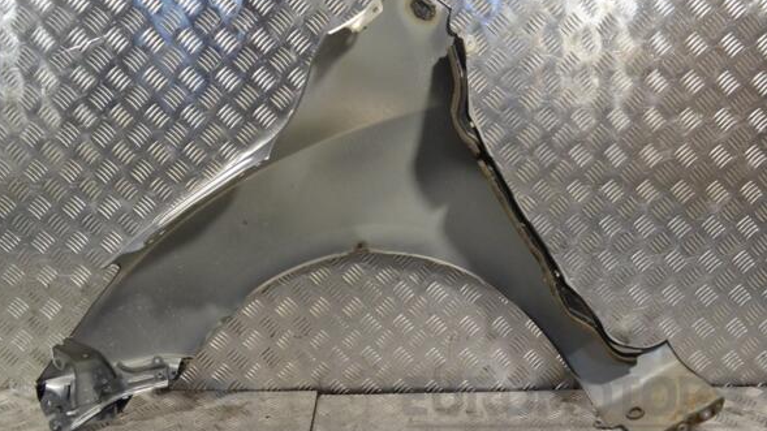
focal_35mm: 32
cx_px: 378
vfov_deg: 36.6
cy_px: 223
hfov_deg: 61.0
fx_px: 651
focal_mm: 20
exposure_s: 1/320
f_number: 9
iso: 3200
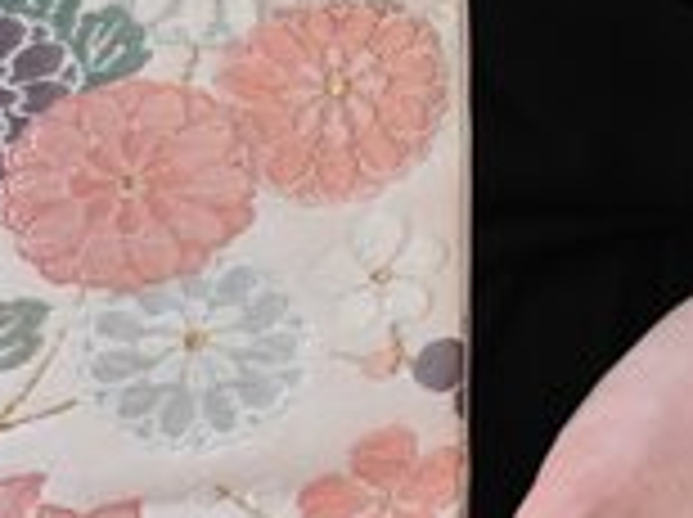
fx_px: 4397
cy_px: -27
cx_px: -216
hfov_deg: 8.9
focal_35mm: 220
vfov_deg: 6.7
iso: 2000
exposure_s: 1/60
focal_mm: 55
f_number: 5.6
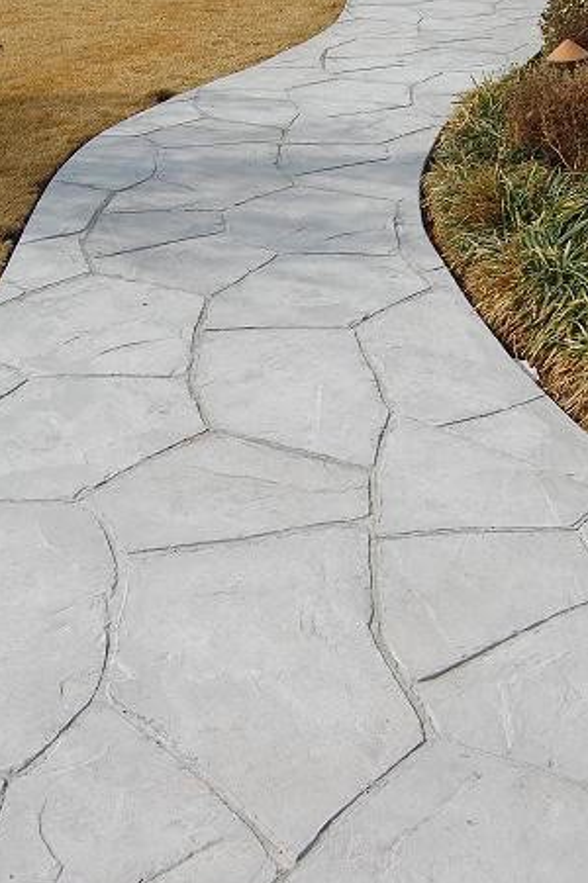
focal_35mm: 50
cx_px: 265
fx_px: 1227
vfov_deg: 39.6
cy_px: 386
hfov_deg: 26.9
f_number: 9
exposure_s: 1/640
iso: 200
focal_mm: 20
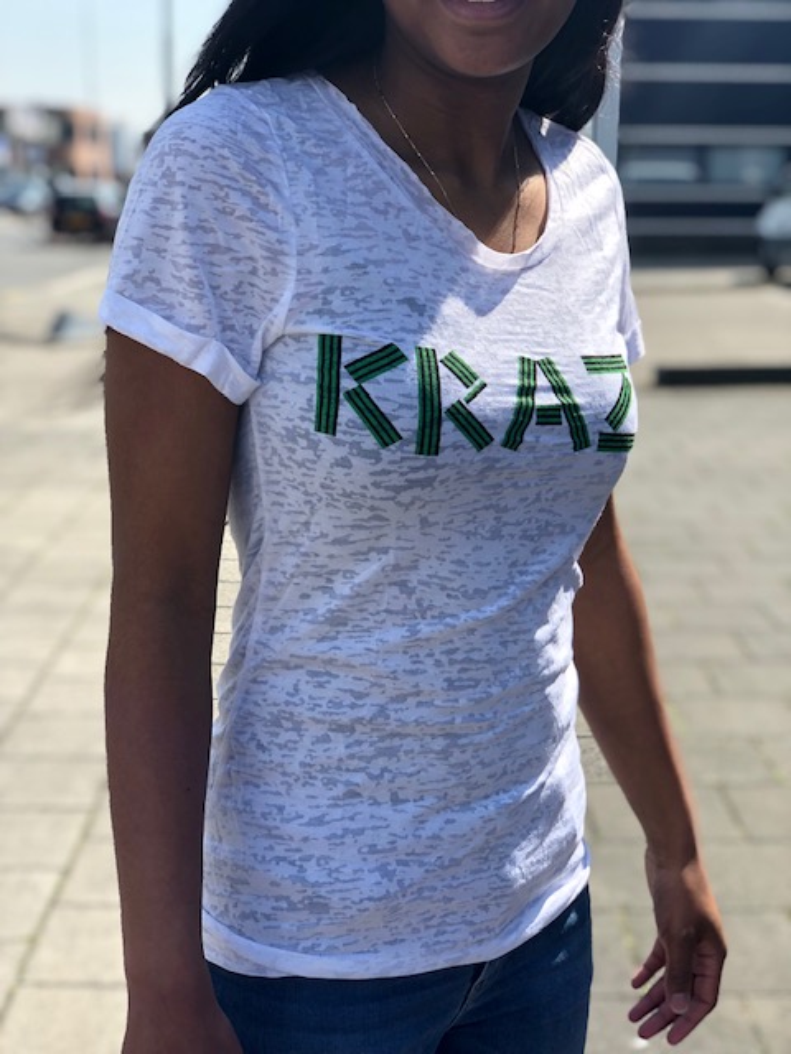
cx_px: 396
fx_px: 1584
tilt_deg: -11.2
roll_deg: -1.3
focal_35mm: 52
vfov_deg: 36.8
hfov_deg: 28.0
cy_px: 527
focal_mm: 6
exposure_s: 1/666
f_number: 2.4
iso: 16
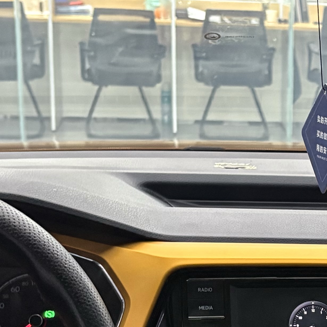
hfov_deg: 15.7
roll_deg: -2.6
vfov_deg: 16.0
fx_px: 1144
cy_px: 309
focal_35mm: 107
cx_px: 377
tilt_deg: -15.9
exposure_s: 1/51
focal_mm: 5.96
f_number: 1.6
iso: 500
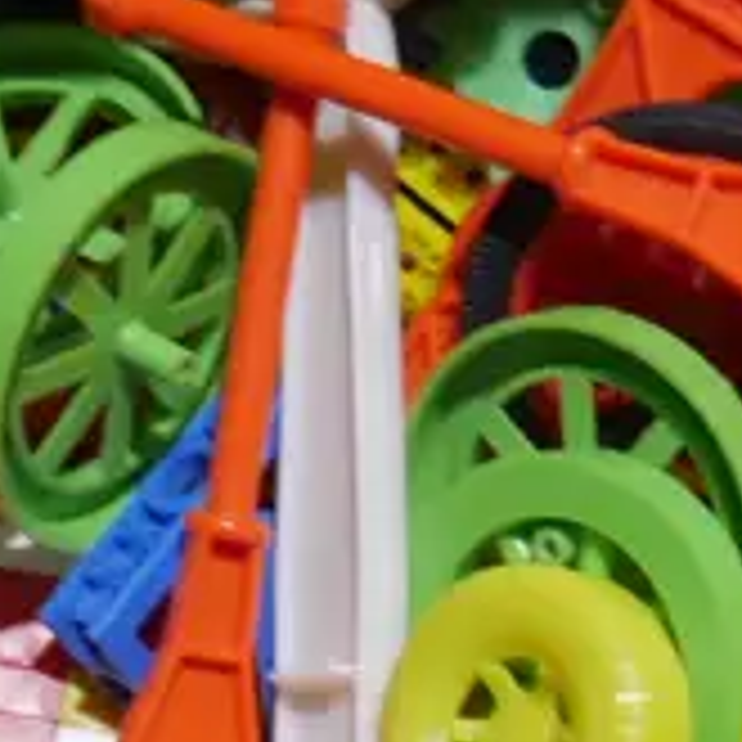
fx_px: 3735
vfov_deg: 11.0
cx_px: 1066
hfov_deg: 11.0
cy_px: 1070
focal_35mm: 154
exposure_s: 1/60
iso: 400
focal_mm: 14
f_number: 3.5
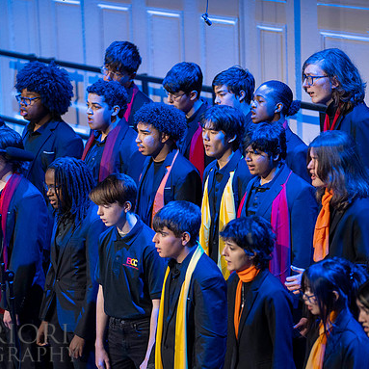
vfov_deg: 9.3
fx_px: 2279
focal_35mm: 189
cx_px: 188
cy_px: 185
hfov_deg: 9.3
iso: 2000
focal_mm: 147
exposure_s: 1/125
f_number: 2.8
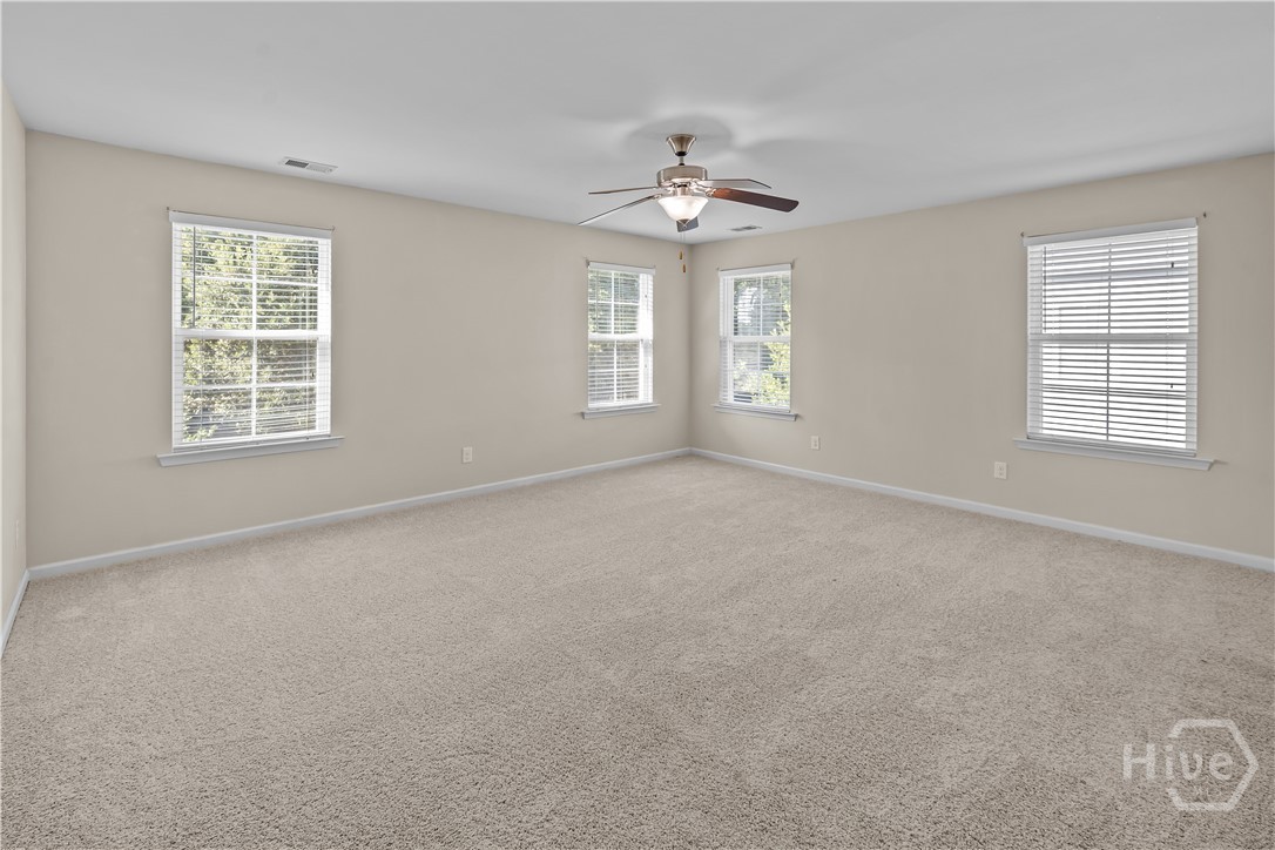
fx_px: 531
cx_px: 638
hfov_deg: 100.4
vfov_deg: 77.3
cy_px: 425
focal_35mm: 15
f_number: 8
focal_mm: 15
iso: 2500
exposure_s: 1/30
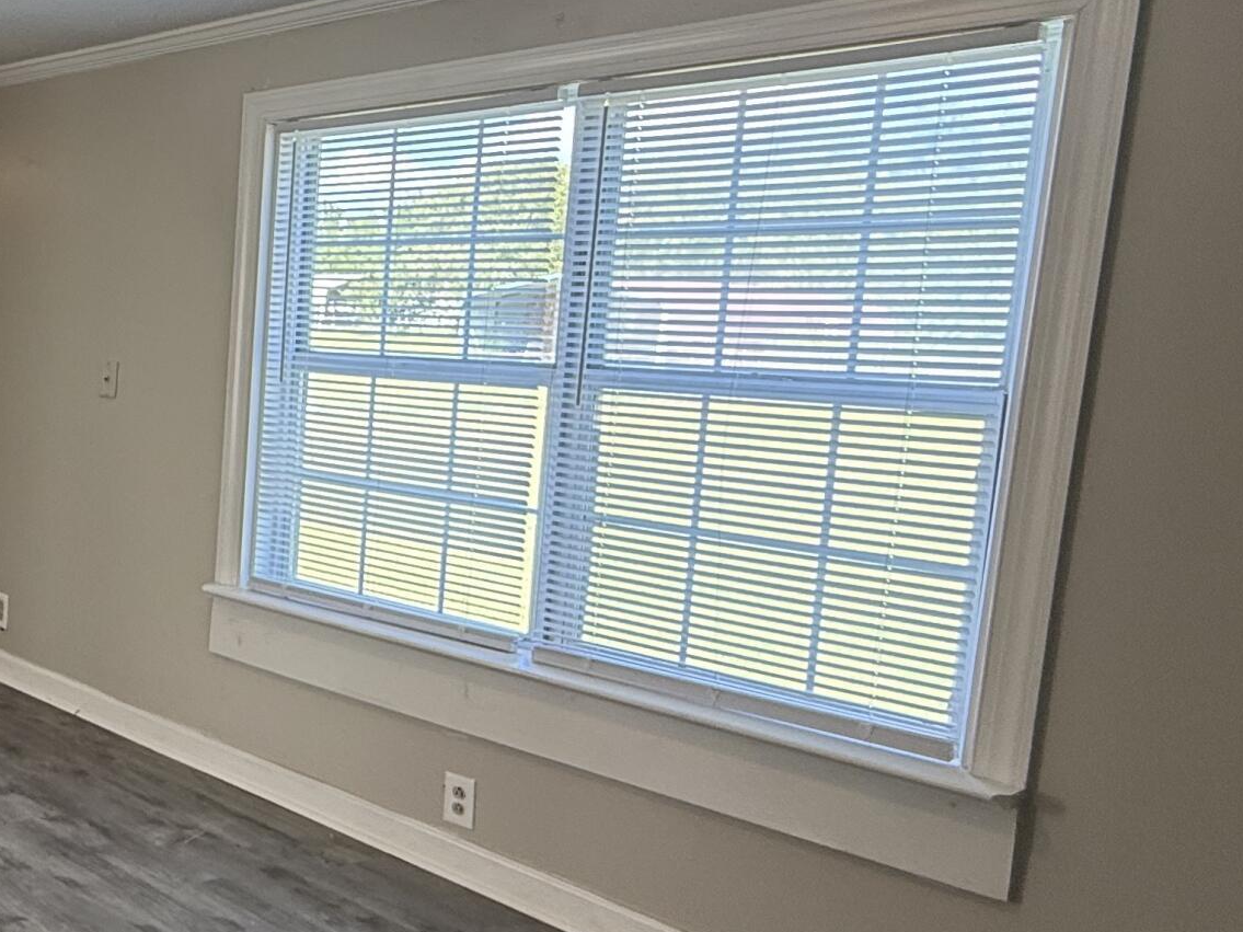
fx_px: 1328
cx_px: -134
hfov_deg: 40.3
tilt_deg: -6.8
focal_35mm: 37
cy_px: 455
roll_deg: -1.3
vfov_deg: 38.7
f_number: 2.2
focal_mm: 2.22
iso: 100
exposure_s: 1/100
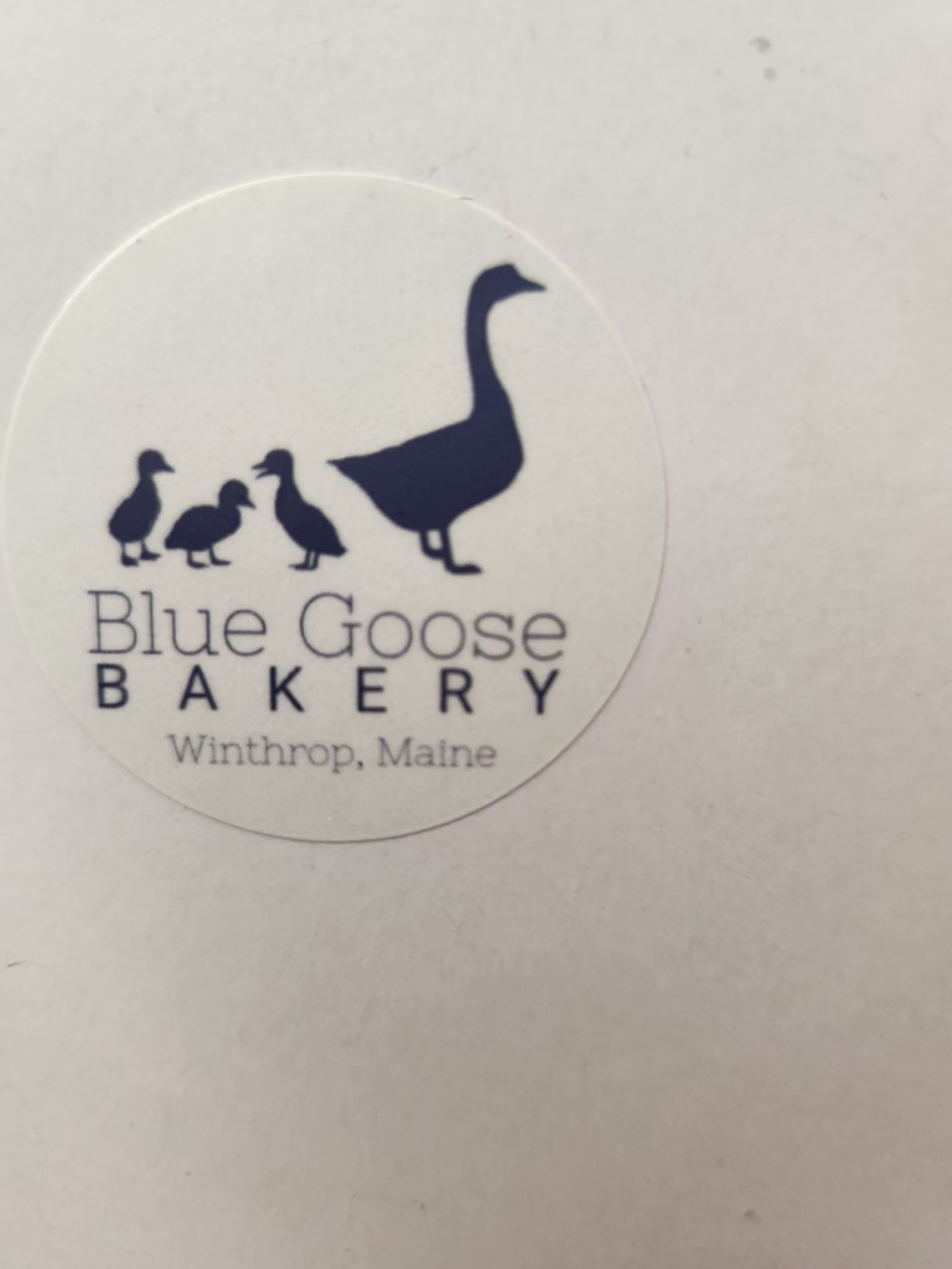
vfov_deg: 73.9
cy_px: 634
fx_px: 843
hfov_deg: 58.9
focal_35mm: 23
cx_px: 476
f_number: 1.8
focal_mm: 5.4
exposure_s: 1/120
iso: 200
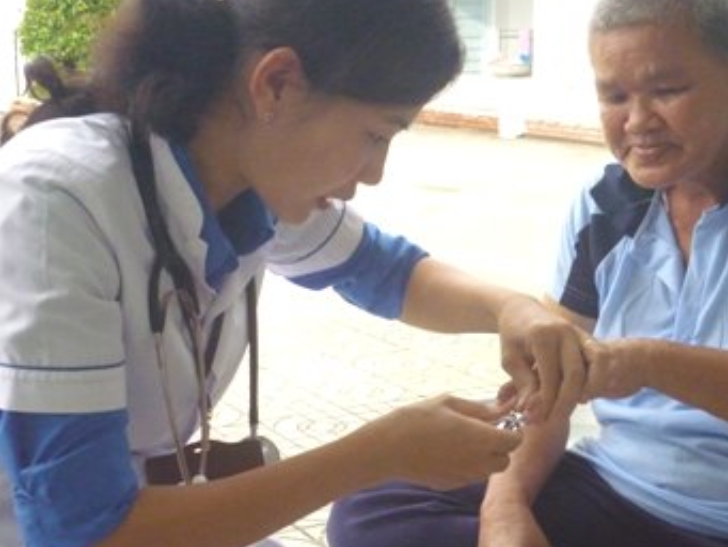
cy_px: 267
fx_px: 1325
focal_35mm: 63
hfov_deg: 30.7
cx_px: 427
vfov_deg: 23.3
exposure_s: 1/125
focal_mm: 8
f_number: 9
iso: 800
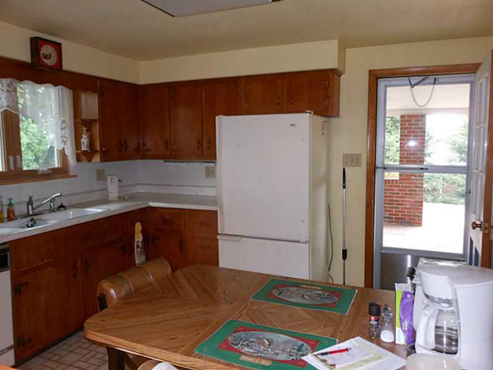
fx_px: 399
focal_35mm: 28
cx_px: 246
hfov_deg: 63.4
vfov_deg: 49.7
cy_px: 185
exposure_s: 1/25
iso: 320
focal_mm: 5
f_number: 3.7
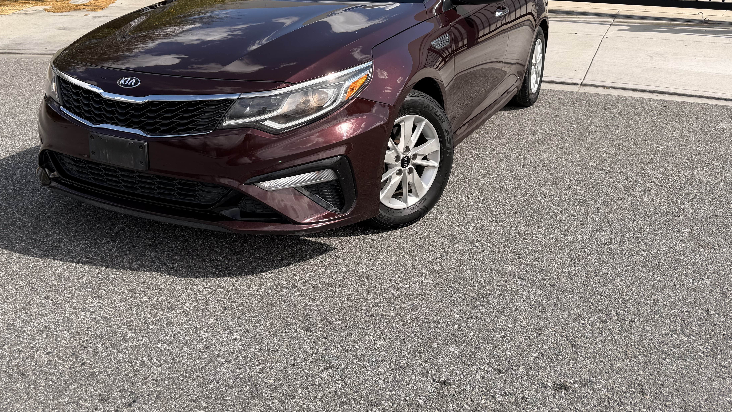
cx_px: 301
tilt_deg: -16.4
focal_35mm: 34
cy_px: 115
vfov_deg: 34.1
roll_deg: +0.5
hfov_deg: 57.7
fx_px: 660
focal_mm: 6.76
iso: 80
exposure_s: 1/3145
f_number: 1.78
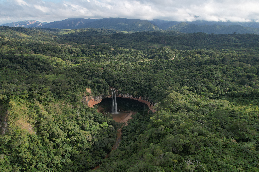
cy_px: 93
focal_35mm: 26
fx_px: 187
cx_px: 123
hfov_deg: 69.3
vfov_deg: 49.5
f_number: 2.8
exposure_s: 1/1600
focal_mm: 8.38
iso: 100
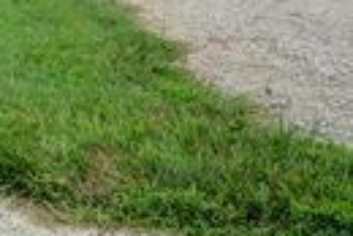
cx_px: -160
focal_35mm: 92
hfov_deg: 19.5
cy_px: -121
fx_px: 903
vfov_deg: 14.0
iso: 100
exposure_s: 1/180
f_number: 6.7
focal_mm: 24
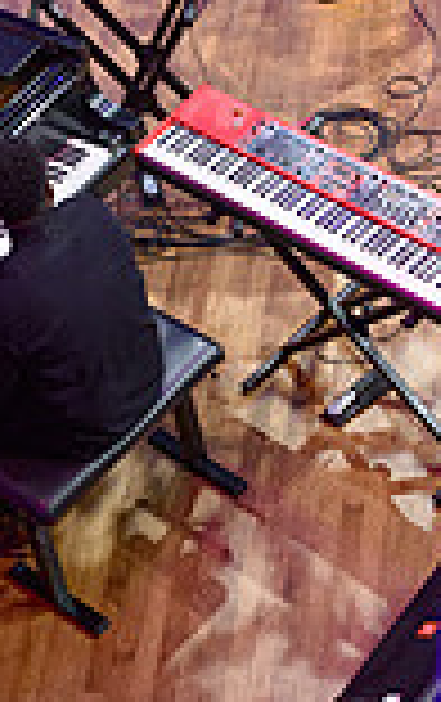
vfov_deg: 14.0
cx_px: -158
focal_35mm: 141
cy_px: -292
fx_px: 2701
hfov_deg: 9.2
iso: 3200
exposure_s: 1/320
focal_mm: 48
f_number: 6.3
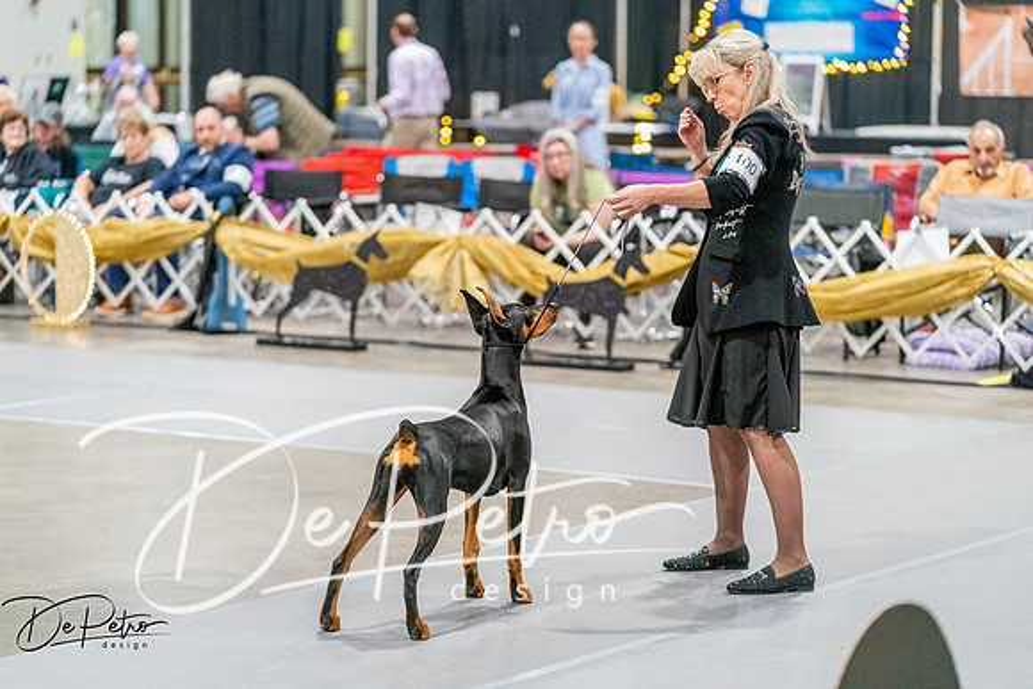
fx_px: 3186
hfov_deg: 18.4
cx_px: 516
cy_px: 344
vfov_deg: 12.3
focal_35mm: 111
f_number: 2.8
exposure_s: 1/250
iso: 8000
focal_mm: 111
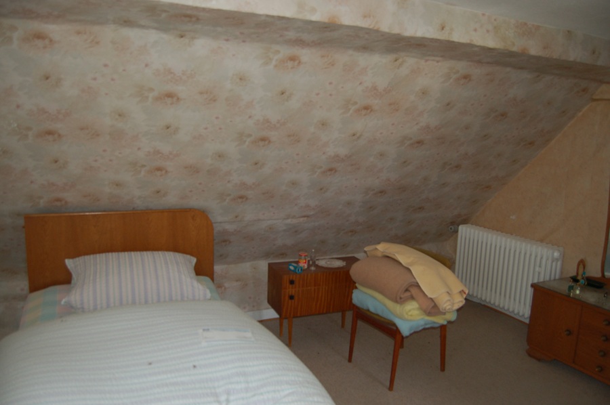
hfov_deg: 67.4
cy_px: 202
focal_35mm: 27
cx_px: 305
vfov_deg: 47.8
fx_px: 457
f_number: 3.5
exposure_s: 1/60
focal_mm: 18
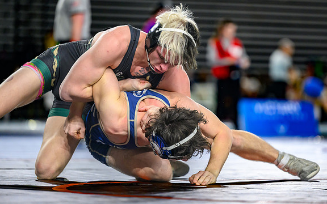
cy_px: 95
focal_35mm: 219
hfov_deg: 9.6
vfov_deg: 6.0
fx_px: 1952
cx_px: 198
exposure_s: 1/800
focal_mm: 175
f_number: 2.8
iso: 2000
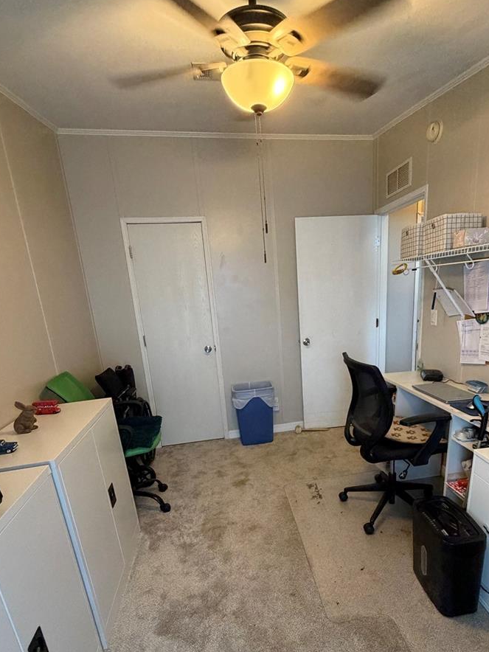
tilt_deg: -15.5
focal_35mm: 19
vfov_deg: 83.8
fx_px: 358
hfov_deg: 68.2
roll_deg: +3.1
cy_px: 387
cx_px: 285
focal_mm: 2.22
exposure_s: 1/60
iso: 500
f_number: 2.2
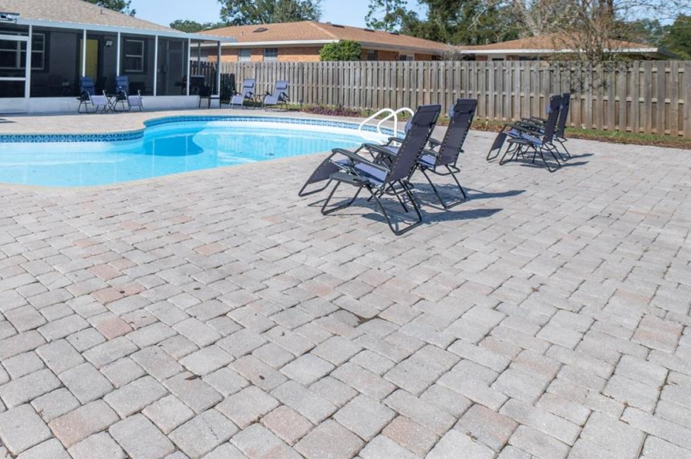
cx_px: 171
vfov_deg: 47.3
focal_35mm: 25
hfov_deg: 67.0
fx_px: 479
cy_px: 68
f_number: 5
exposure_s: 1/2000
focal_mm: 14
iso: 160
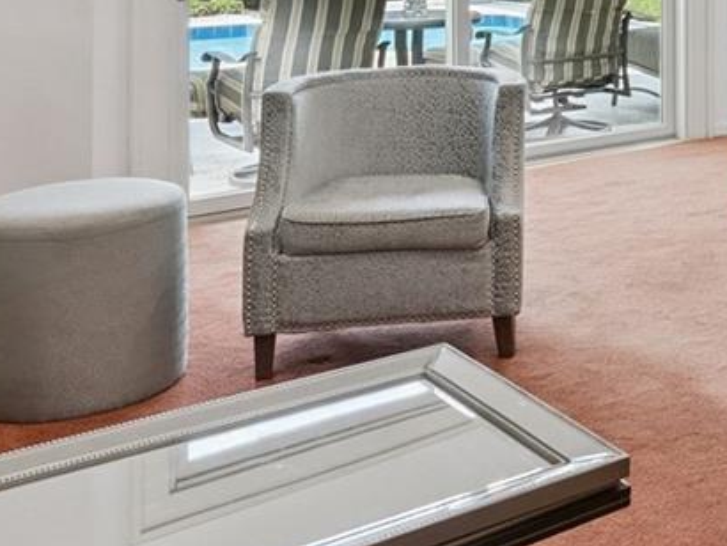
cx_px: 860
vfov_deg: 22.5
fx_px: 1261
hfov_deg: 28.3
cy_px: -108
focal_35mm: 60
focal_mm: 16
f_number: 9
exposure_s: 1/50
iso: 1000
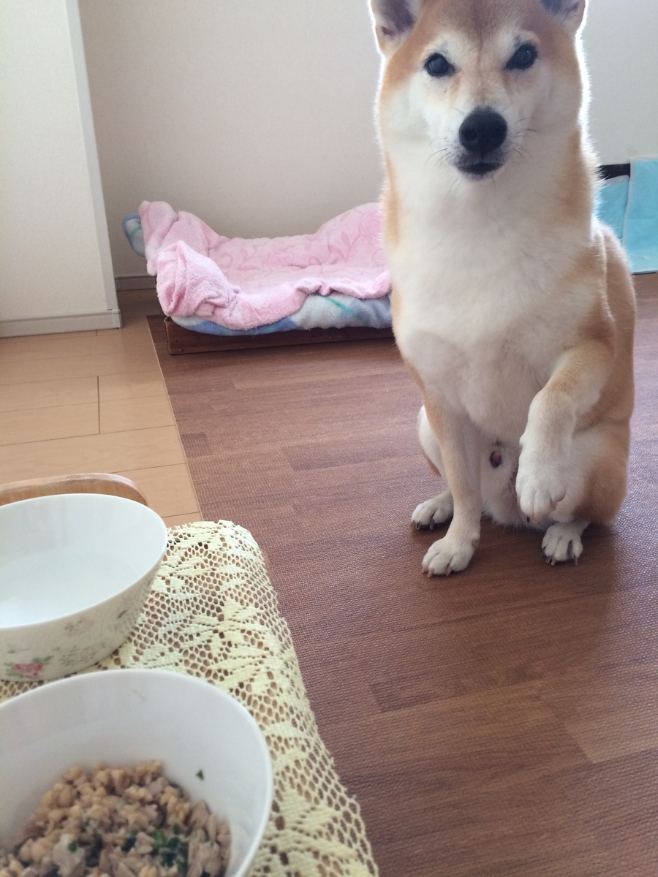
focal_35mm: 29
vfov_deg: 61.7
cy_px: 438
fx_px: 735
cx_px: 329
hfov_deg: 48.2
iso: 125
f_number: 2.2
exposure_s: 1/30
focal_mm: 4.15
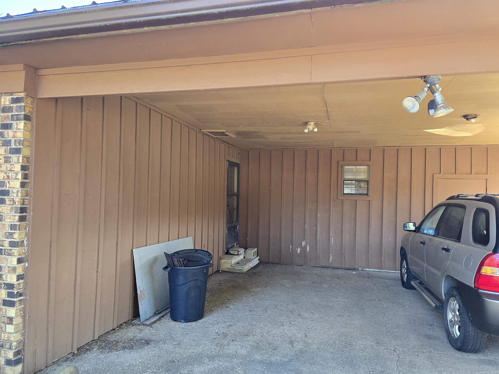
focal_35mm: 23
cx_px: 250
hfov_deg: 73.9
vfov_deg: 58.9
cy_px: 187
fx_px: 332
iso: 200
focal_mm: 6.3
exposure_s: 1/180
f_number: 1.7
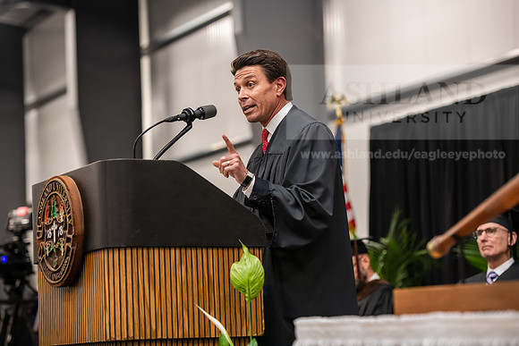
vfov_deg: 12.5
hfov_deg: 18.6
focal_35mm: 110
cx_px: 260
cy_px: 173
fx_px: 1586
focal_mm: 110
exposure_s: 1/200
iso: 2500
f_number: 3.2
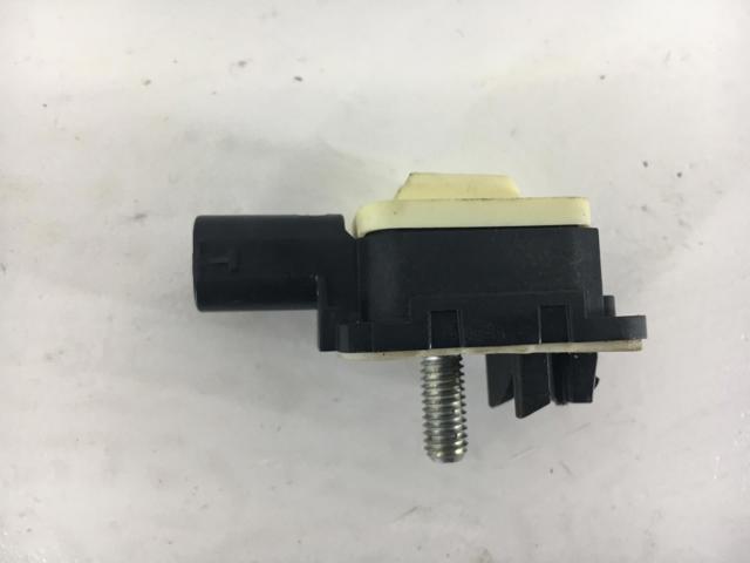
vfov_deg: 48.2
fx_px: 628
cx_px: 375
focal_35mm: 29
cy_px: 282
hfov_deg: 61.7
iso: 25
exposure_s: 1/33
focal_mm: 4.15
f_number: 2.2
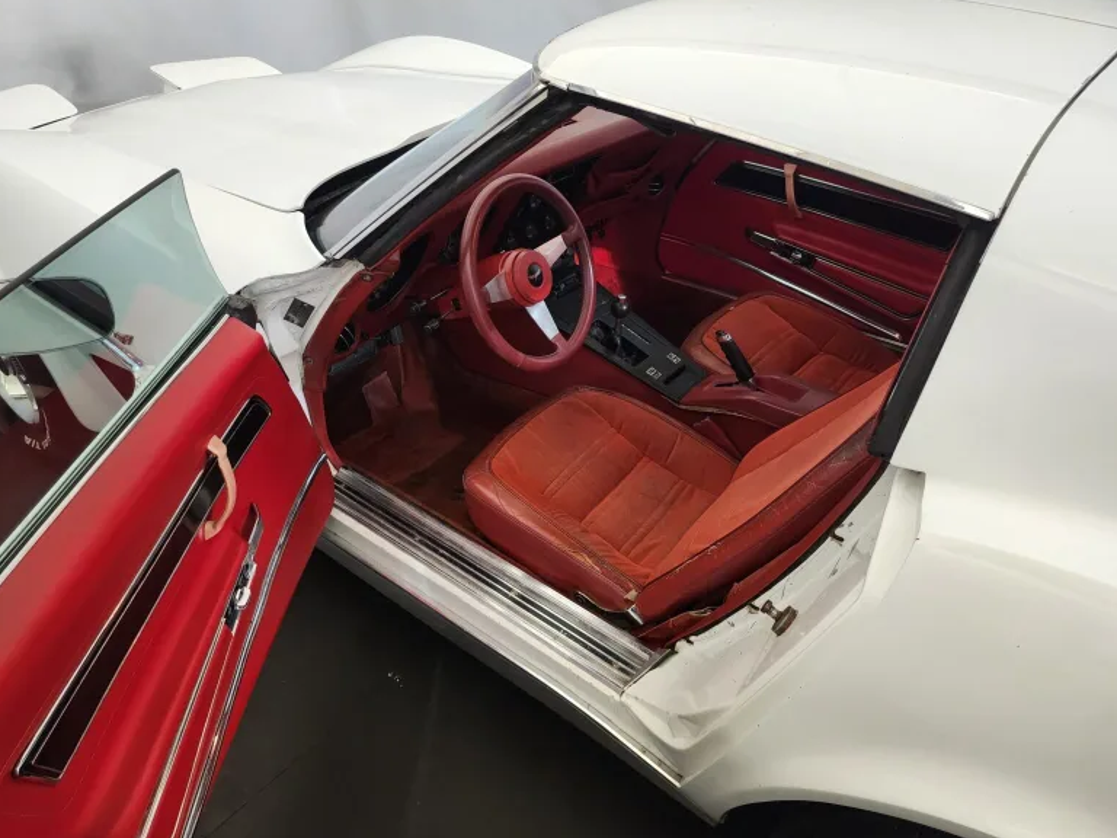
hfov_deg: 69.4
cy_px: 416
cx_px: 561
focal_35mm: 25
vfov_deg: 54.9
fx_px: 807
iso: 1000
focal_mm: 5
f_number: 1.8
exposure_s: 1/25
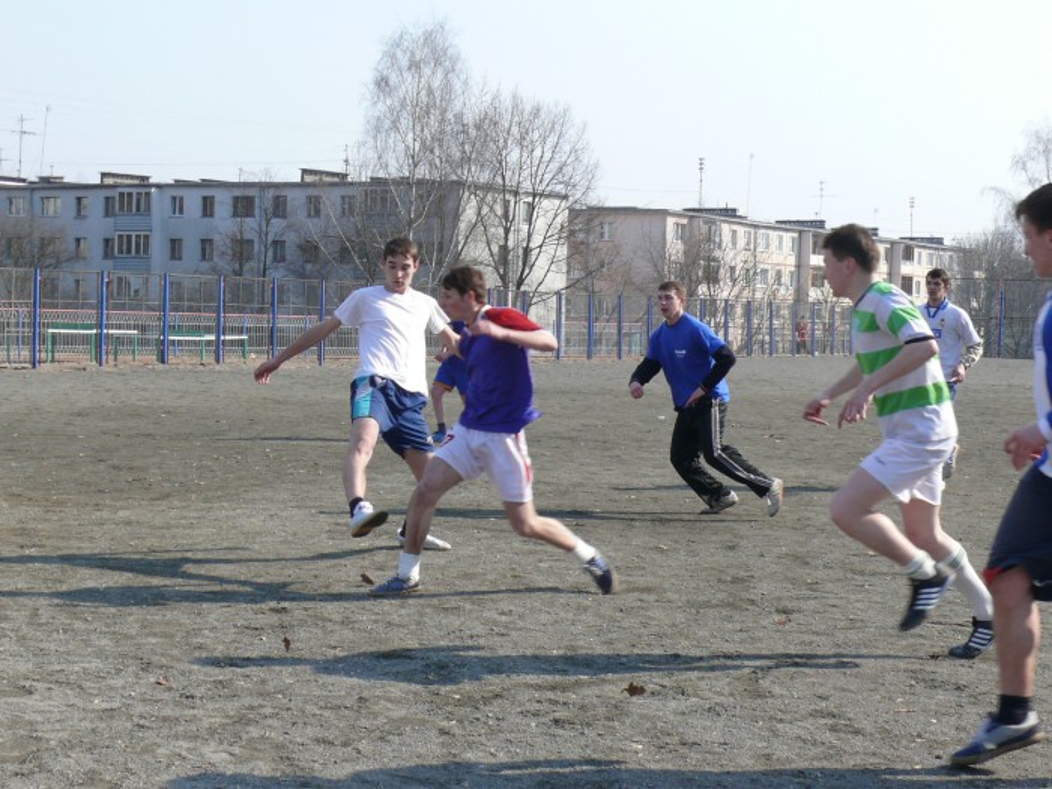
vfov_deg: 23.3
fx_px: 1915
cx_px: 526
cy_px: 394
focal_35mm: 63
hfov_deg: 30.7
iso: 100
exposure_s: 1/320
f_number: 5.6
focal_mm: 10.3
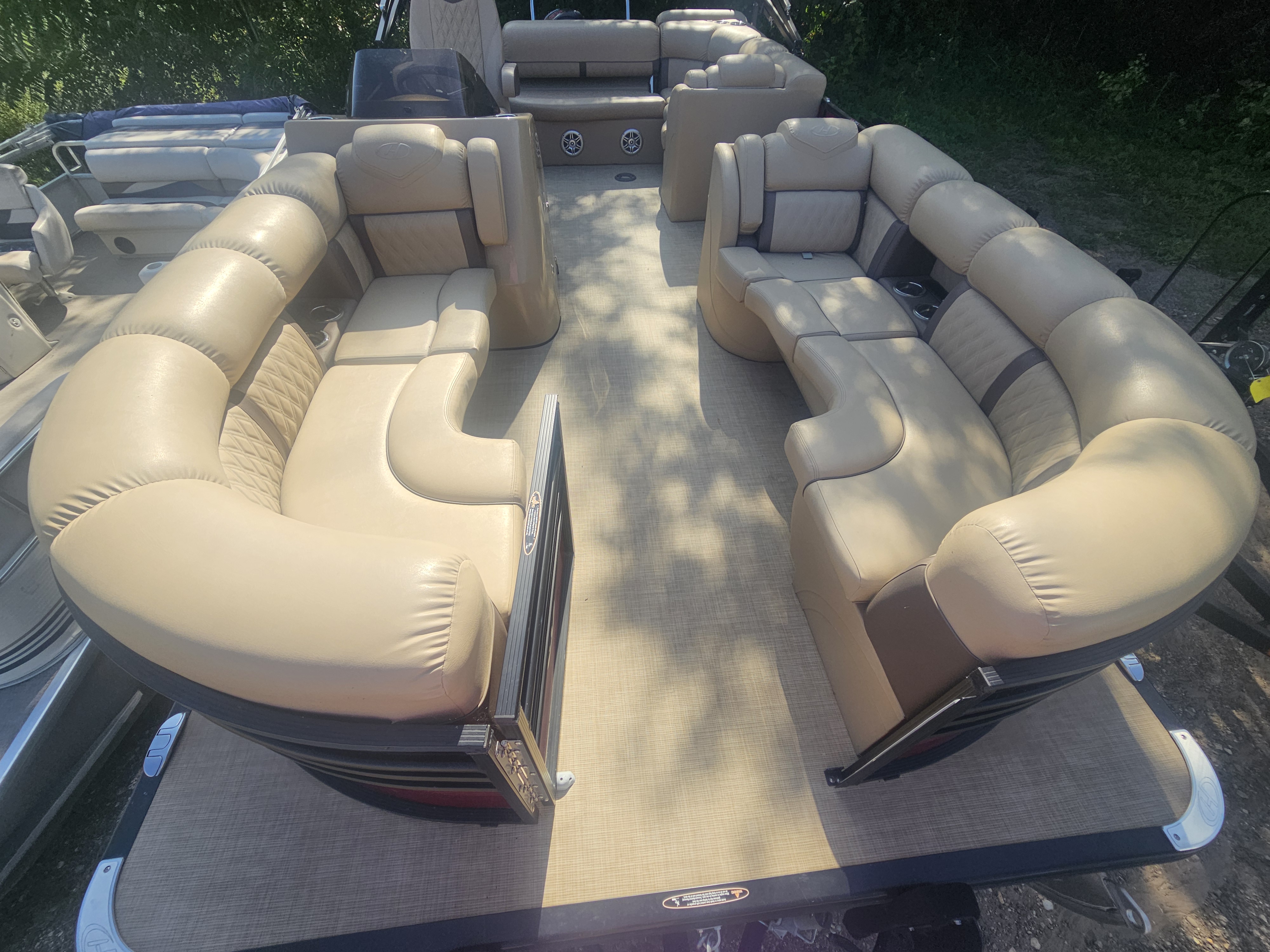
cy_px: 476
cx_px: 635
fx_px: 477
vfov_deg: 89.9
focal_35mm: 13
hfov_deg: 106.2
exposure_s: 1/1343
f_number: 2.2
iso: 50
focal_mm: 2.2
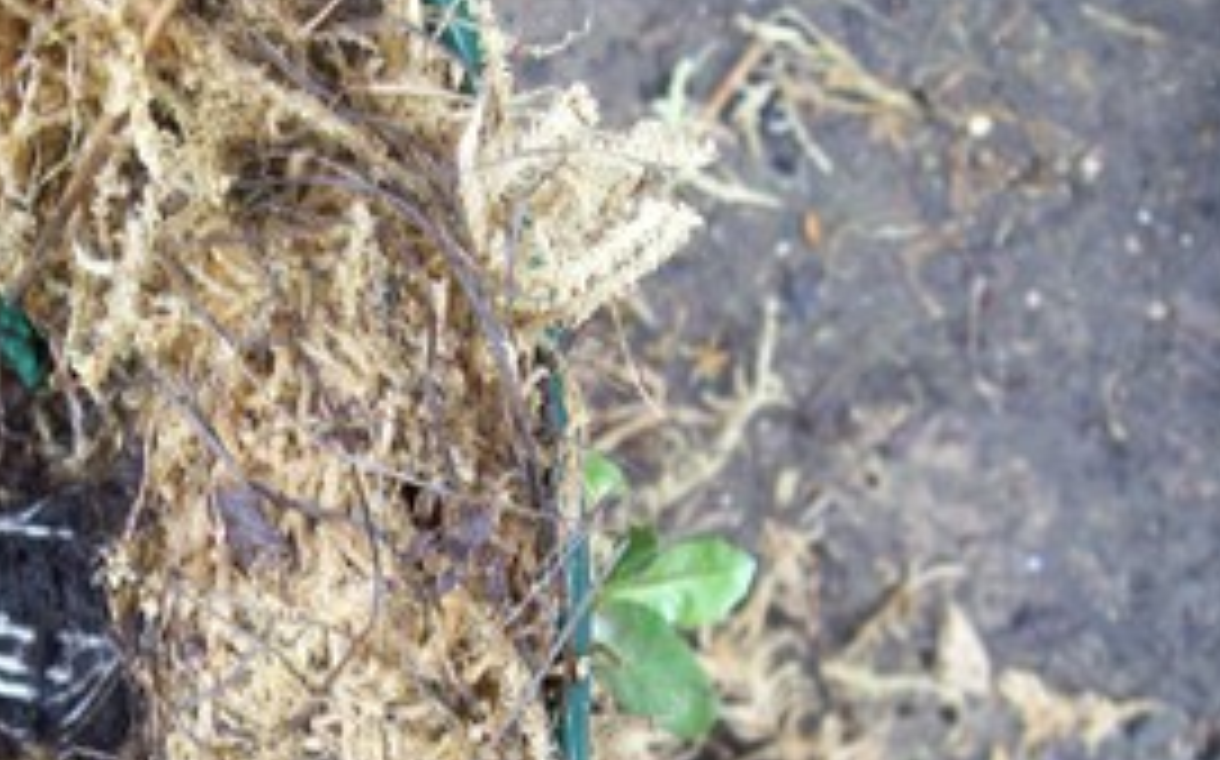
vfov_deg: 20.6
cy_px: 648
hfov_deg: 32.3
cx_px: 297
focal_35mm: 62
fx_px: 2060
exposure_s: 1/32
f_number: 2.7
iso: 95
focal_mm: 6
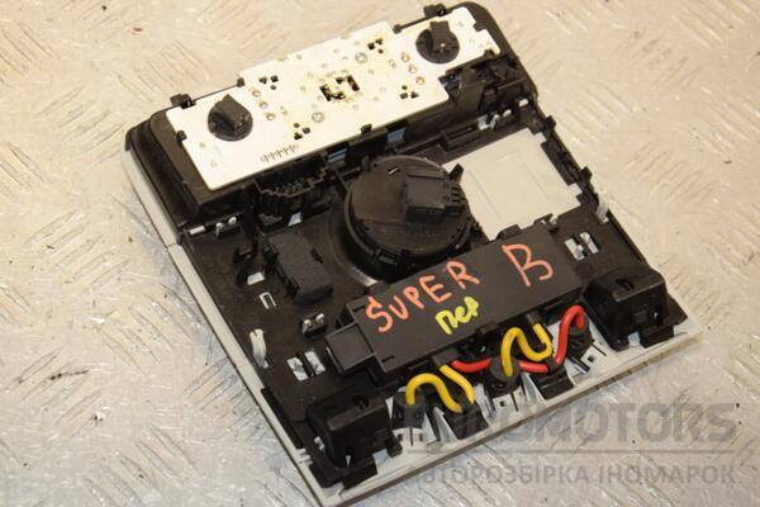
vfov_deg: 17.5
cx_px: 380
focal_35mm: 78
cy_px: 254
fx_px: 1647
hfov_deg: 26.0
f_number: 7.1
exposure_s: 1/200
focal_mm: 52
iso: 800
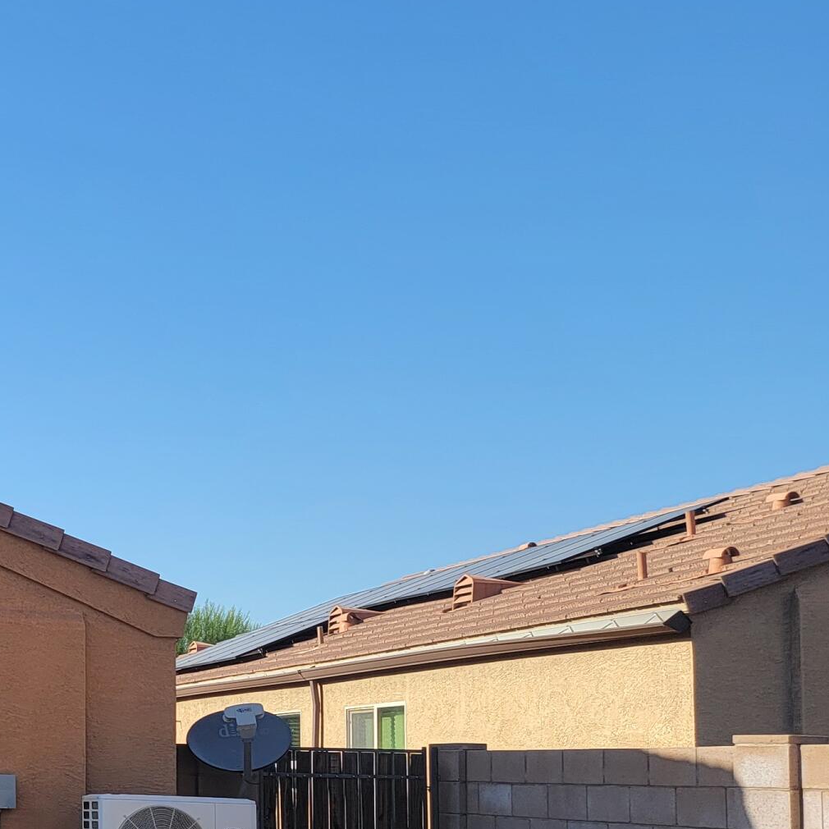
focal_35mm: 63
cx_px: -384
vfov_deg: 26.8
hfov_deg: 22.7
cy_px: 667
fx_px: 1707
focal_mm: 6.7
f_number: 1.8
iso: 16
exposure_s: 1/638
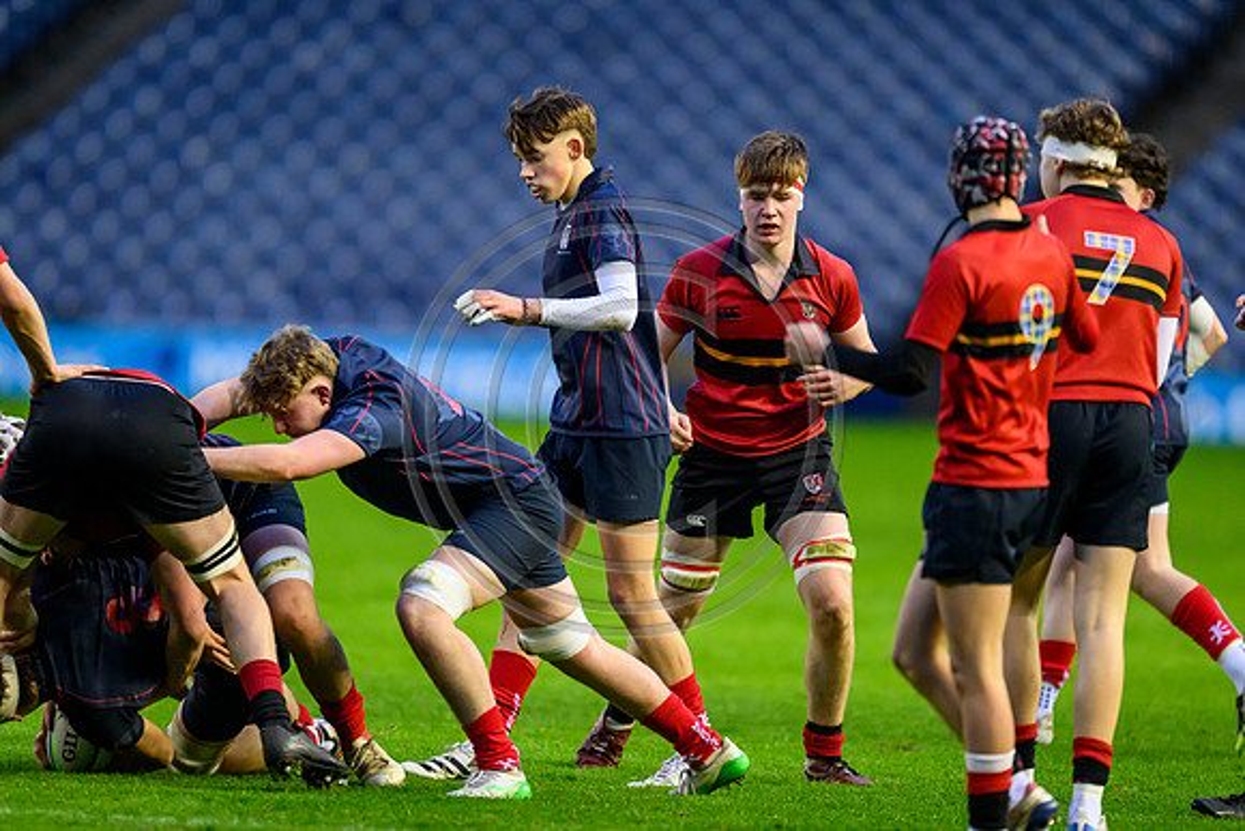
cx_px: 622
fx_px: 19370
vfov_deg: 2.5
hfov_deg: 3.7
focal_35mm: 560
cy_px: 416
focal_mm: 560
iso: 8000
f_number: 4
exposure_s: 1/1000
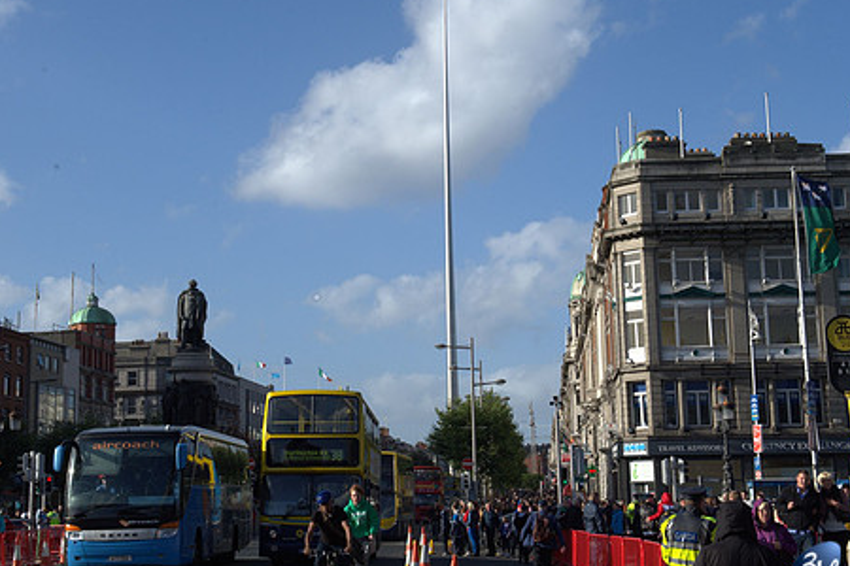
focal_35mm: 58
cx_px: 408
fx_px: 1369
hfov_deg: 34.5
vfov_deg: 23.4
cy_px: 261
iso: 500
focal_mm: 45
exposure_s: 1/400
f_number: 10
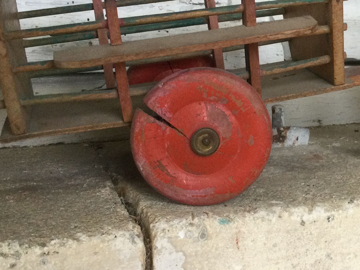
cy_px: 83
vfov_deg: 20.9
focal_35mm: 70
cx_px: 287
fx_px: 728
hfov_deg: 27.2
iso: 64
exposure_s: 1/33
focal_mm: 3.3
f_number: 2.4
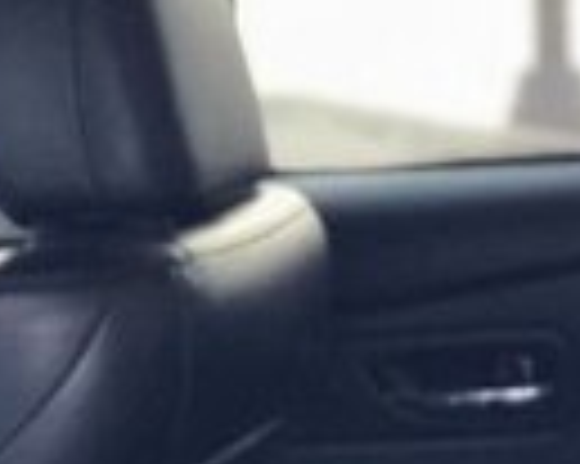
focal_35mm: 259
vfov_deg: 5.8
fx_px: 4443
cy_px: 962
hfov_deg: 7.5
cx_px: 423
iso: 160
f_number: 2.4
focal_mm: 6
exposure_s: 1/14
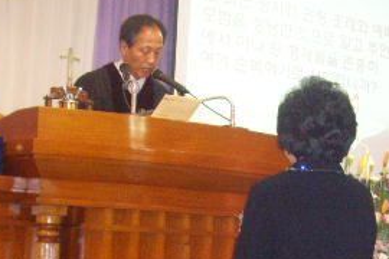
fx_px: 1037
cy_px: 289
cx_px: 232
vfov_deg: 13.9
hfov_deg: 21.2
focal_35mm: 96
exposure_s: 1/45
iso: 332
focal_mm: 6.6
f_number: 3.5
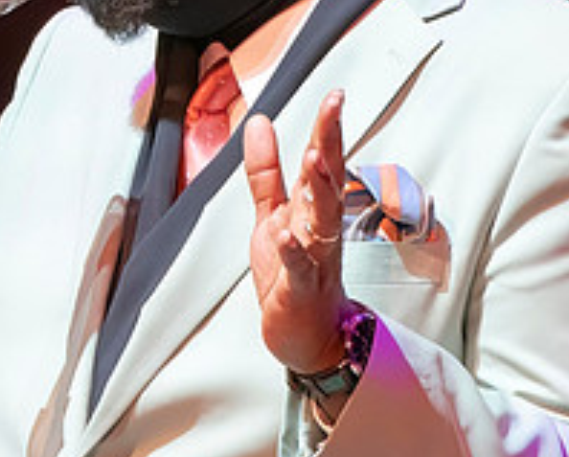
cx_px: 126
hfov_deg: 1.2
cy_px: 473
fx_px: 28165
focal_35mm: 1670
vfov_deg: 0.9
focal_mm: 348
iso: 5000
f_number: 5.6
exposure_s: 1/320
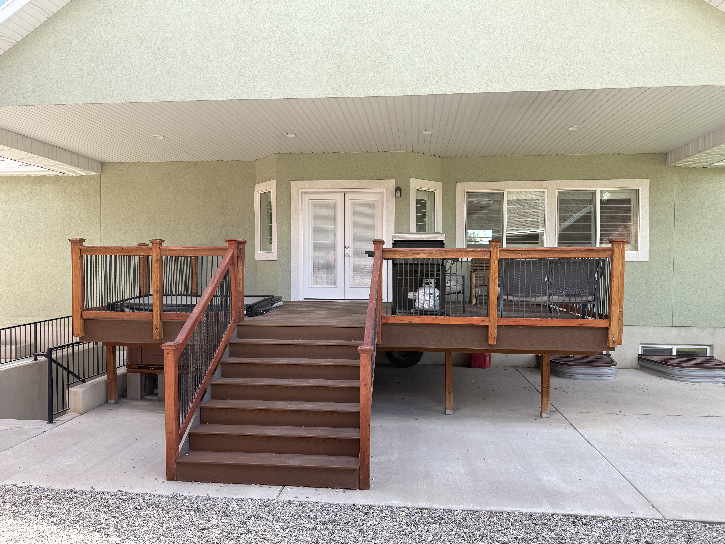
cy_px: 272
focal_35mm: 24
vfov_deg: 56.8
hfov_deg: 71.6
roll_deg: -0.5
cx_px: 362
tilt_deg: -0.7
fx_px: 503
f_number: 1.78
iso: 80
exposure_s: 1/632
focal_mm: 6.76
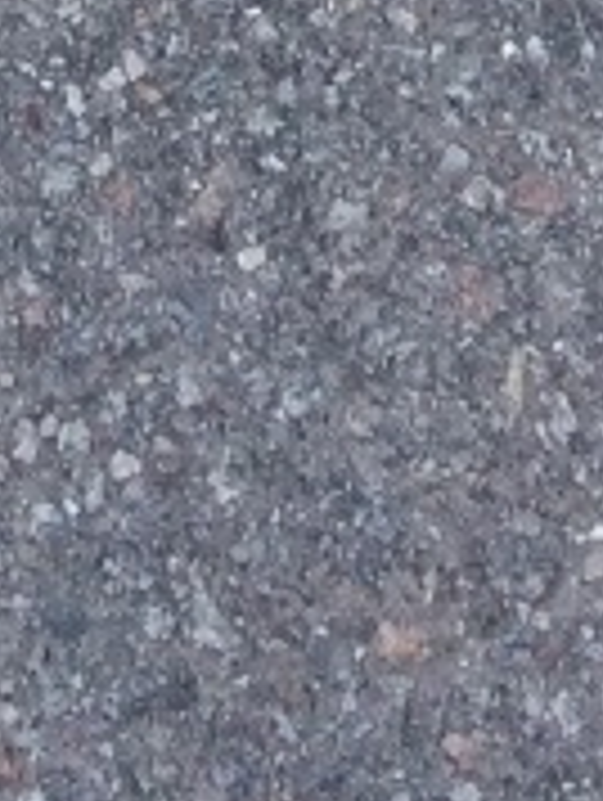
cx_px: 225
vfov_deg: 7.4
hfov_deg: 6.9
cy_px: -2032
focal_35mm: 217
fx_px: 5028
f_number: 2.2
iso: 32
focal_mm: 4.15
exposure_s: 1/143
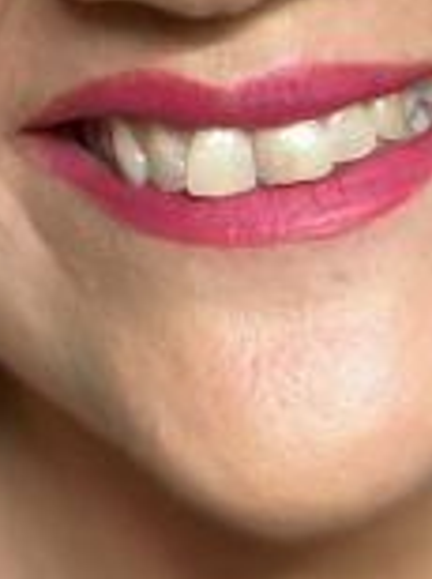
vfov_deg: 16.7
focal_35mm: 117
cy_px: 477
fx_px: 1952
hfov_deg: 12.6
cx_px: 259
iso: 320
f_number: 2.2
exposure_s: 1/48
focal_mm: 2.71
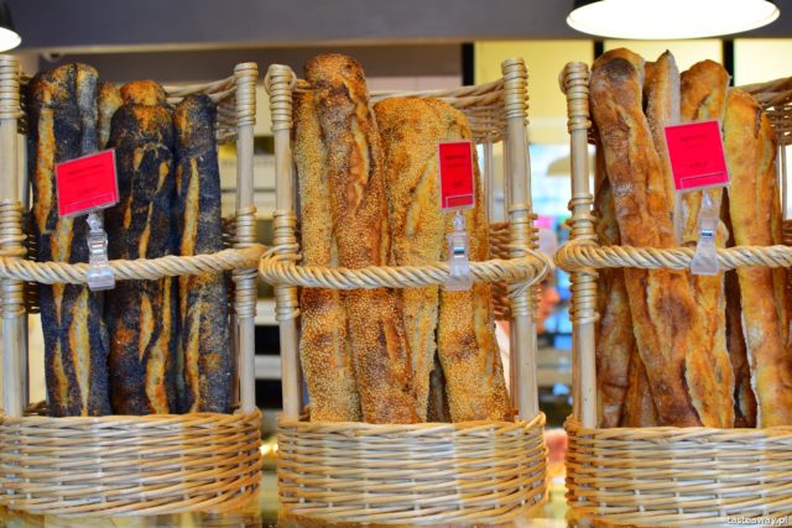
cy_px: 264
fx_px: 1155
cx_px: 396
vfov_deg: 25.8
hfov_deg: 37.8
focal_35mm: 52
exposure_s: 1/100
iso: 1000
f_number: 4.5
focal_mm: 35
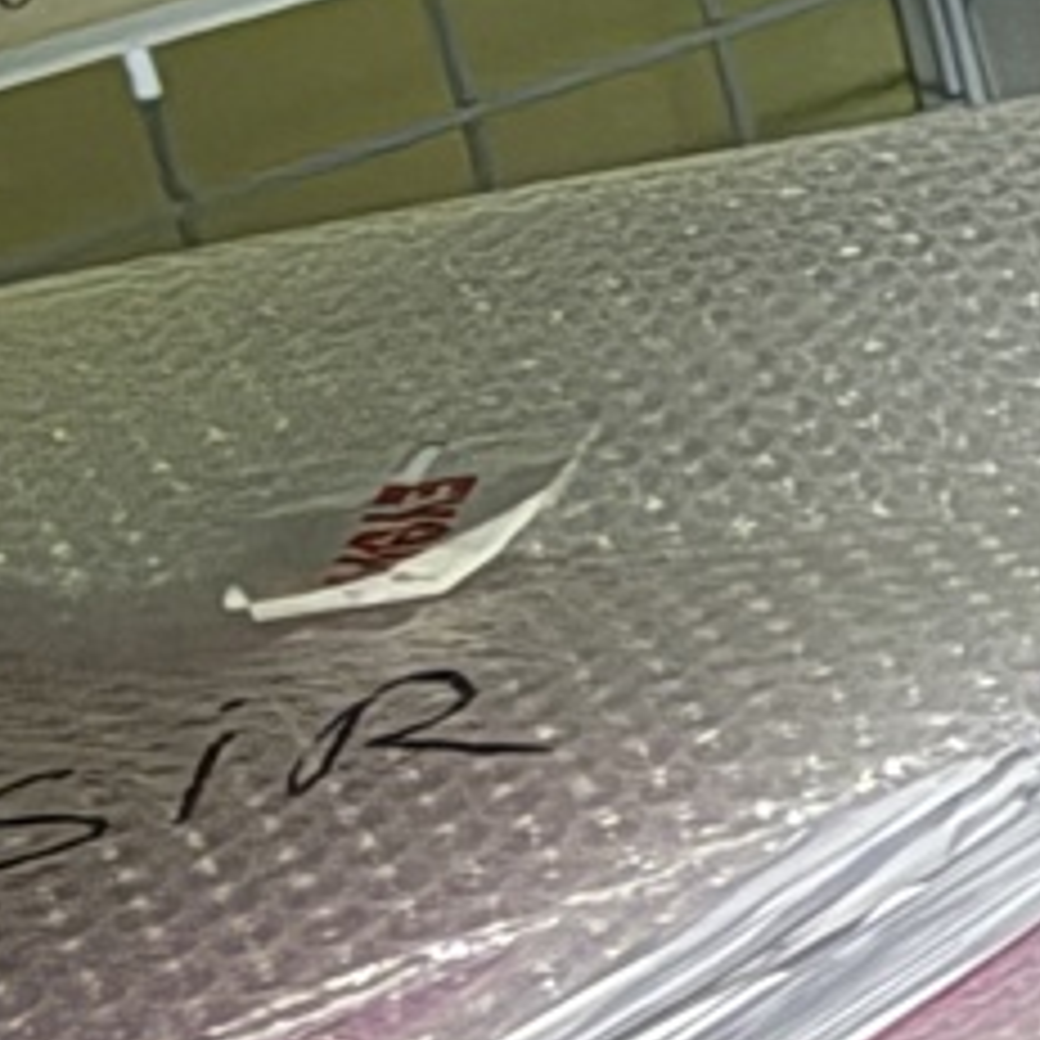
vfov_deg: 16.5
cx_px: 3687
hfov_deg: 9.4
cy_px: -54
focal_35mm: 103
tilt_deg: -17.1
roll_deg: +0.6
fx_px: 3501
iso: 400
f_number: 2.2
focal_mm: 2.22
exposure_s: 1/33
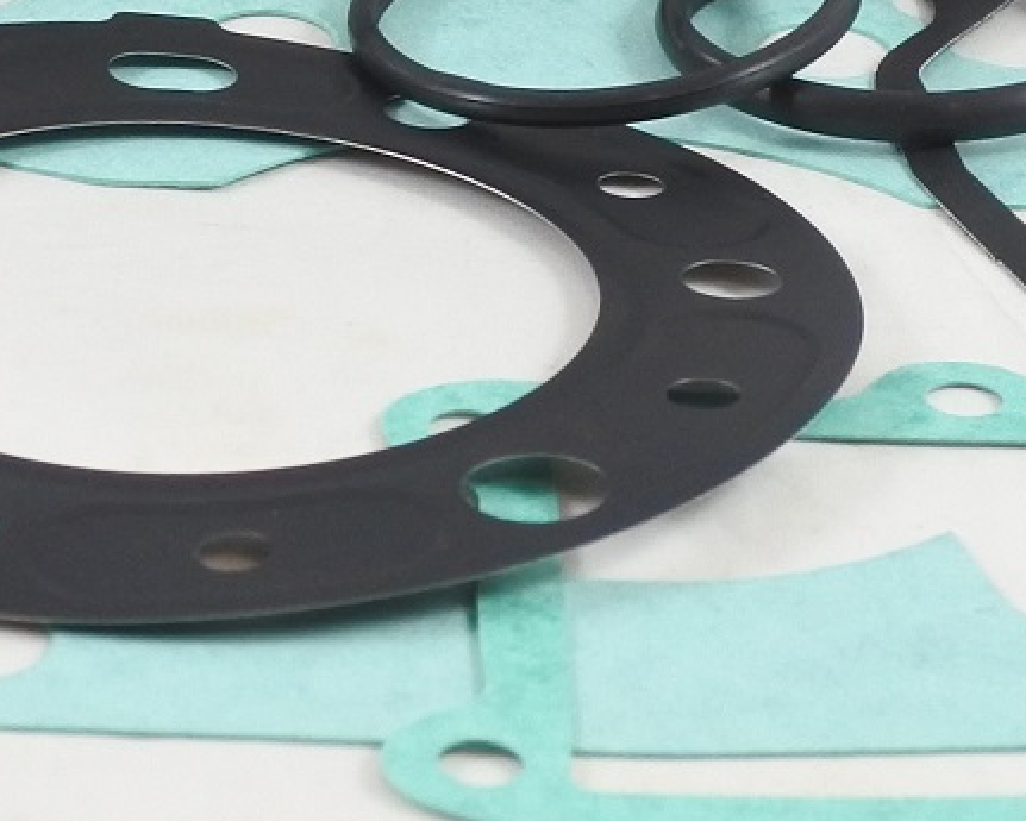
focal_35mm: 144
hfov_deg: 13.3
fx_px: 4374
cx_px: 87
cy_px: -450
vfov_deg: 10.3
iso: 500
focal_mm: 13.1
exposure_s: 1/125
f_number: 4
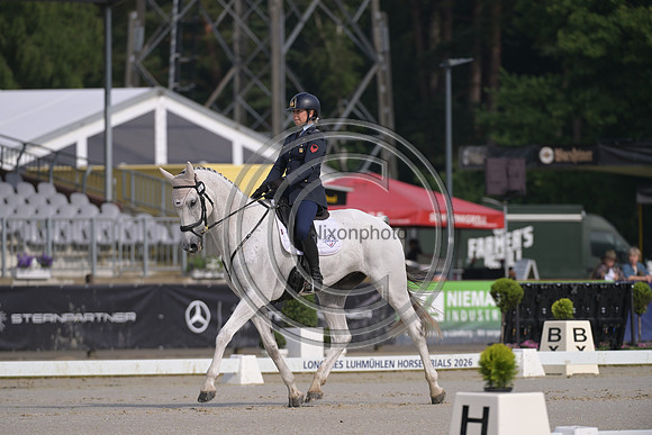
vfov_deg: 4.0
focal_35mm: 340
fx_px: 6159
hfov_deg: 6.1
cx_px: 326
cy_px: 218
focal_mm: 340
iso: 200
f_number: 5
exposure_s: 1/1250
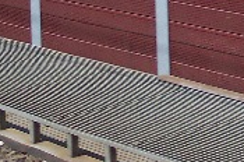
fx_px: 1225
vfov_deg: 7.1
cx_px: 272
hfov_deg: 11.2
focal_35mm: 181
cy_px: -240
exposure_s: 1/500
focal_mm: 8
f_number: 2.8
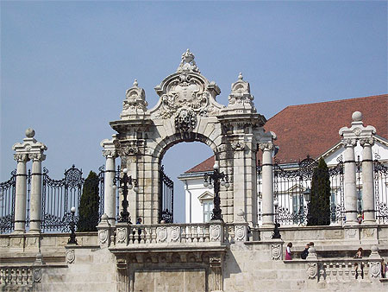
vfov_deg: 17.0
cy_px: 146
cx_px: 194
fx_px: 976
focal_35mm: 87
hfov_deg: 22.5
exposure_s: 1/398
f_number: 7.6
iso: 80
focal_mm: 14.3
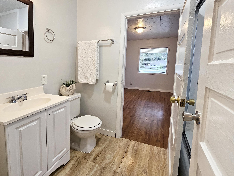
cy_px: 84
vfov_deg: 81.7
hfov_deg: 98.2
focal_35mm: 15
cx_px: 116
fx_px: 101
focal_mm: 2.2
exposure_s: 1/60
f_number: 2.2
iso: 160
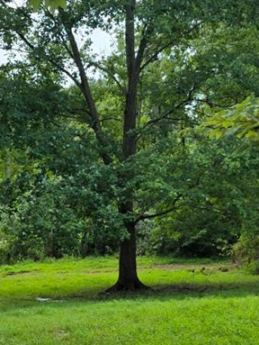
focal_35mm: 90
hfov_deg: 16.2
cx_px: 20
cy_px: 239
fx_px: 896
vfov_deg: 21.6
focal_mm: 6.3
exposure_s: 1/2820
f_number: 1.7
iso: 80
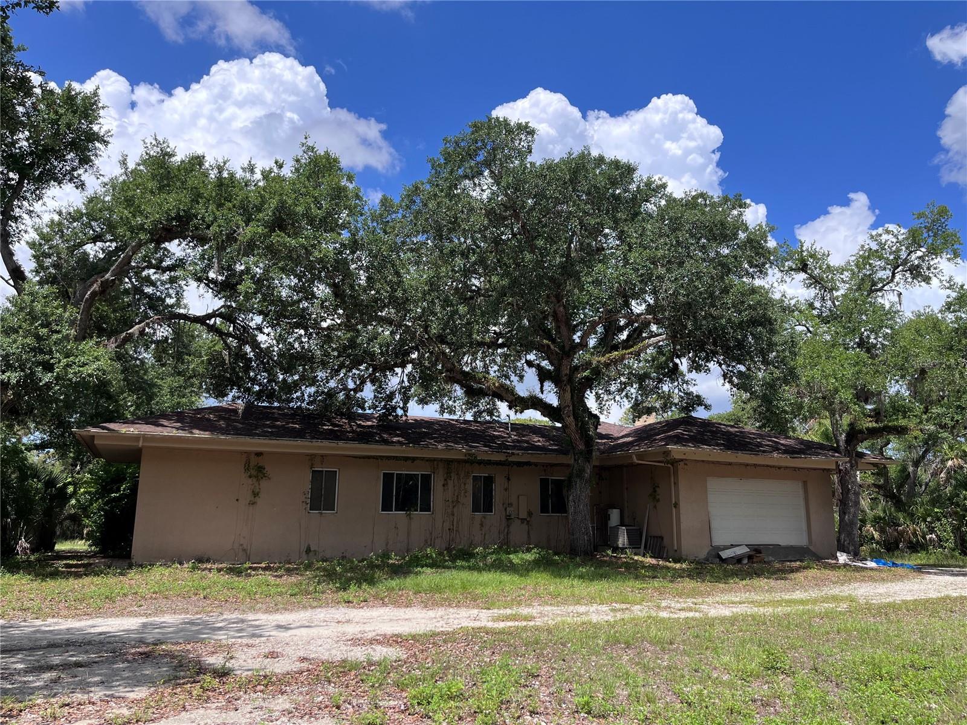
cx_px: 484
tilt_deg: +11.5
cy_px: 362
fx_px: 726
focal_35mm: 26
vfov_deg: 53.1
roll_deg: -0.4
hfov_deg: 67.3
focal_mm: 5.1
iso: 50
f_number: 1.6
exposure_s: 1/2463
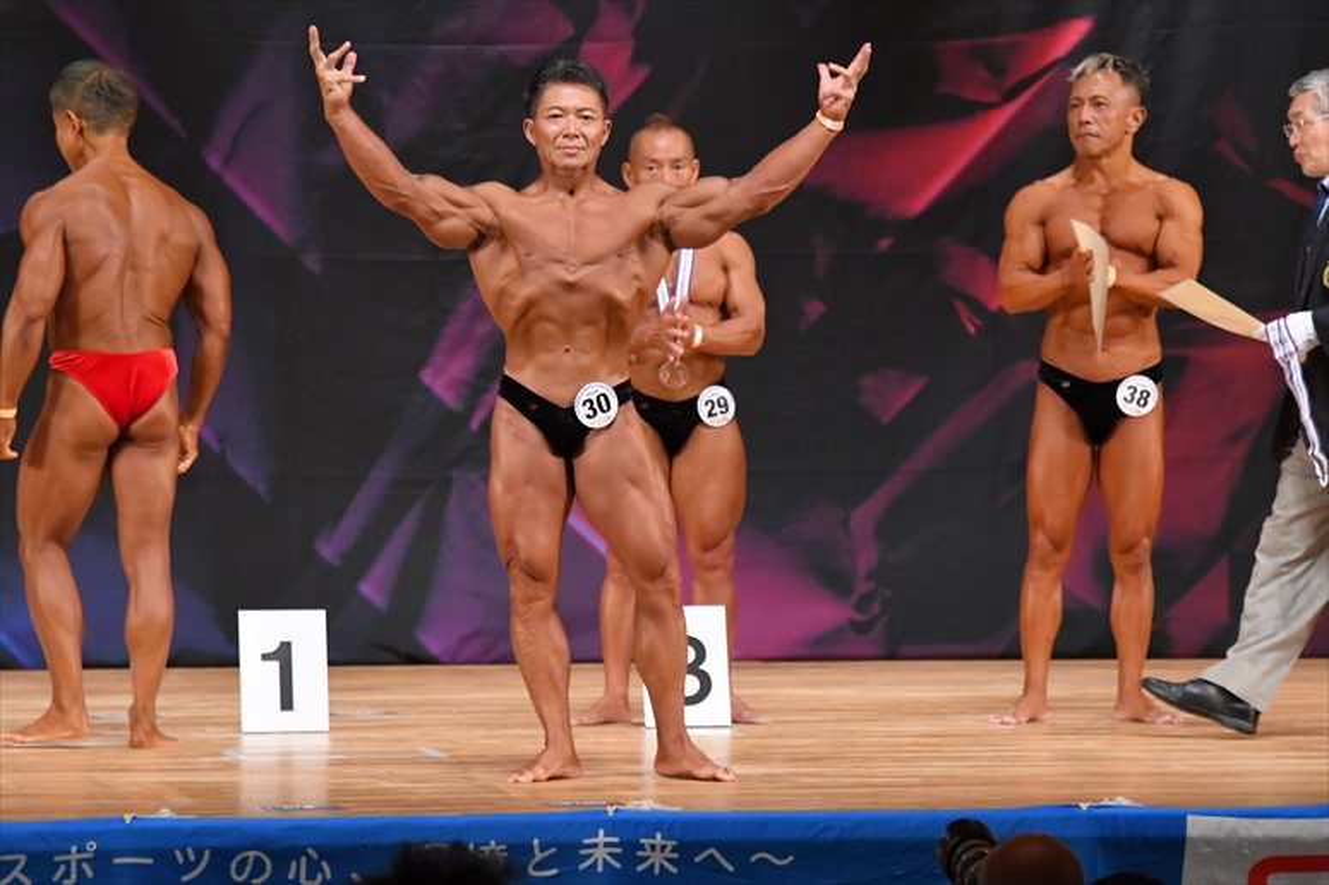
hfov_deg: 8.1
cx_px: 664
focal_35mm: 255
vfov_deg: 5.4
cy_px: 442
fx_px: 9409
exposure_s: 1/400
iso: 5600
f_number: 5.6
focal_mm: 170
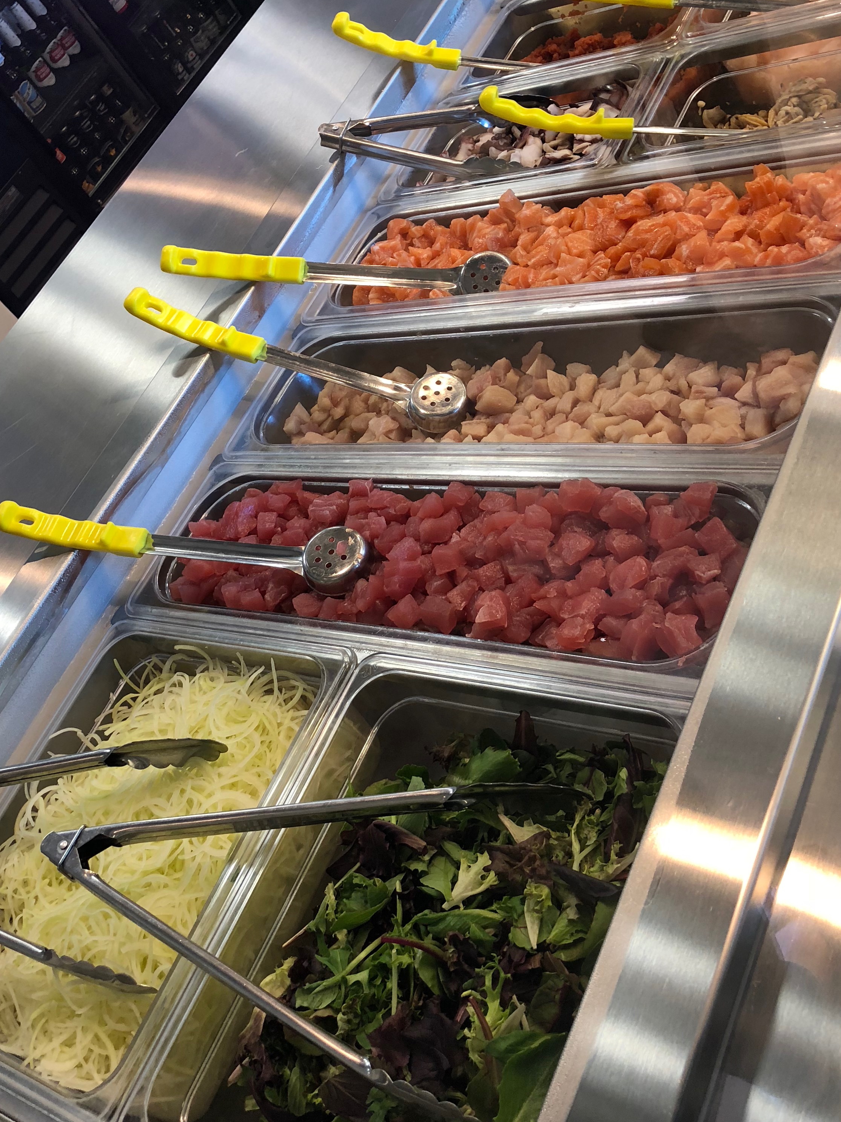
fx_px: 1231
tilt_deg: -39.0
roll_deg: +38.2
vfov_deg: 48.9
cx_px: 437
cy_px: 524
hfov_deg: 37.7
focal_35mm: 38
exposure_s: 1/24
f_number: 1.8
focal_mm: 4
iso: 40
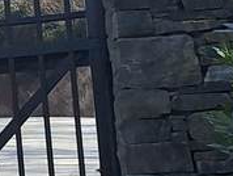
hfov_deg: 10.1
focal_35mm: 165
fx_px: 1112
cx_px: -361
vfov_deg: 9.0
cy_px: 122
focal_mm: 5.54
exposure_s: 1/1009
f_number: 1.8
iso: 40
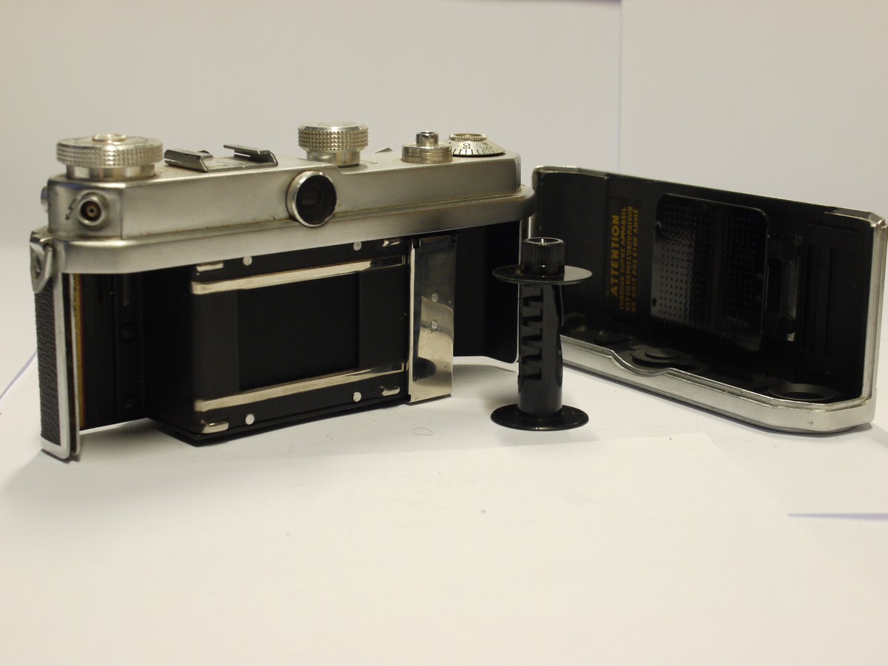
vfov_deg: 24.4
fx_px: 1539
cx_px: 444
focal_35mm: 60
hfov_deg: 32.2
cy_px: 333
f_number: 8
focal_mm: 30
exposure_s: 1/15
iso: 400
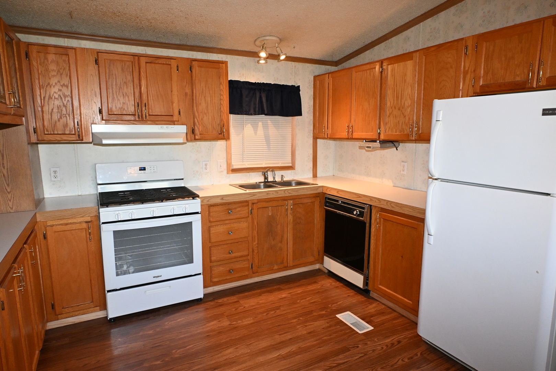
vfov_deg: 56.1
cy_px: 186
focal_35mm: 22
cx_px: 278
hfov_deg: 77.3
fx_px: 347
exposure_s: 1/60
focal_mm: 15
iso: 2000
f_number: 8
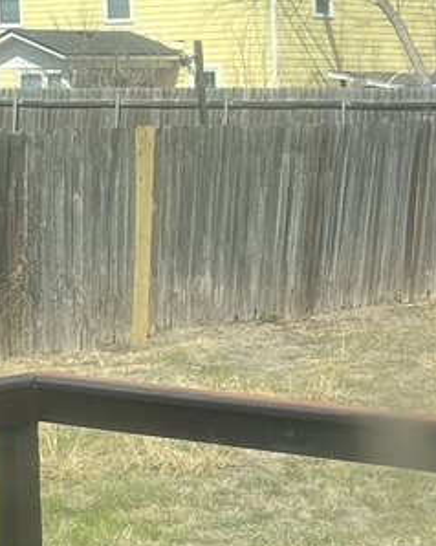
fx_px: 1905
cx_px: 533
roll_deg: +0.7
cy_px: 304
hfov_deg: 12.7
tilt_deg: -5.1
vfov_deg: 16.3
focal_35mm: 118
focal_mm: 5.1
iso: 32
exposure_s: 1/1852
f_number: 1.6
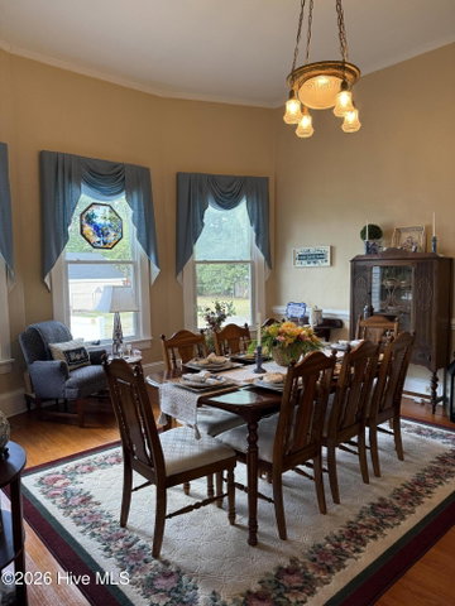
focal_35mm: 24
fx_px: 421
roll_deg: +1.8
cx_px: 228
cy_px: 303
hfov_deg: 56.8
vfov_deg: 71.6
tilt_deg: -2.8
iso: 200
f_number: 1.78
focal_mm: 6.76
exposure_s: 1/120
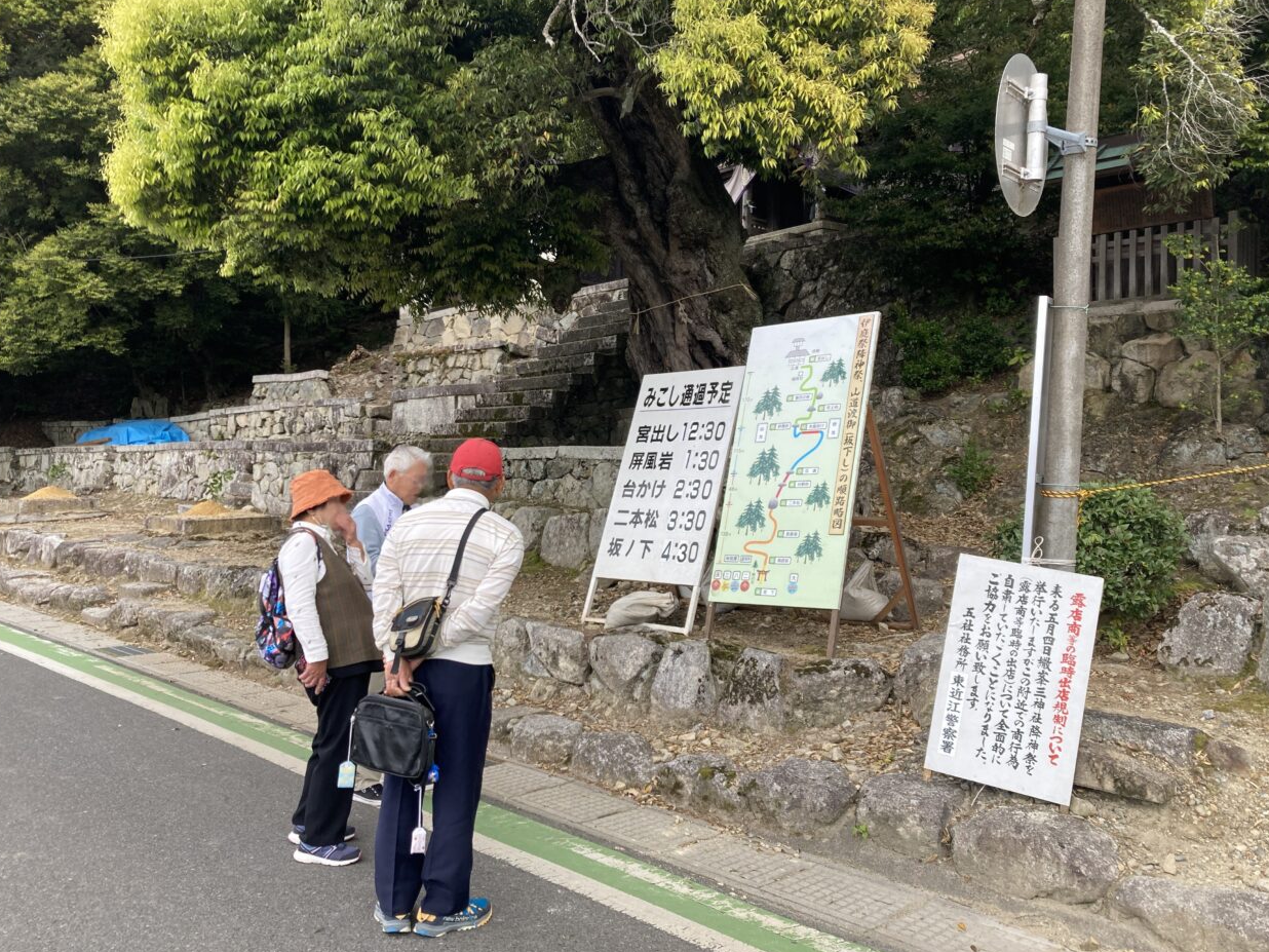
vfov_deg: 48.2
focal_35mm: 29
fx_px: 1063
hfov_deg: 61.7
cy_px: 464
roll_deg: -1.0
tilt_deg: +2.8
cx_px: 642
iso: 20
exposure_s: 1/496
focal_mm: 3.99
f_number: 1.8
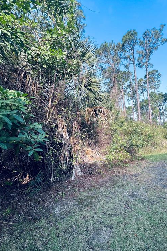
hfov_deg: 80.7
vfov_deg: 104.3
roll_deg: +0.5
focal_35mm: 14
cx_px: 95
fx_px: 98
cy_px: 124
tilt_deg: +6.5
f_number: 1.8
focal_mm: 1.57
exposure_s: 1/302
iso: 32
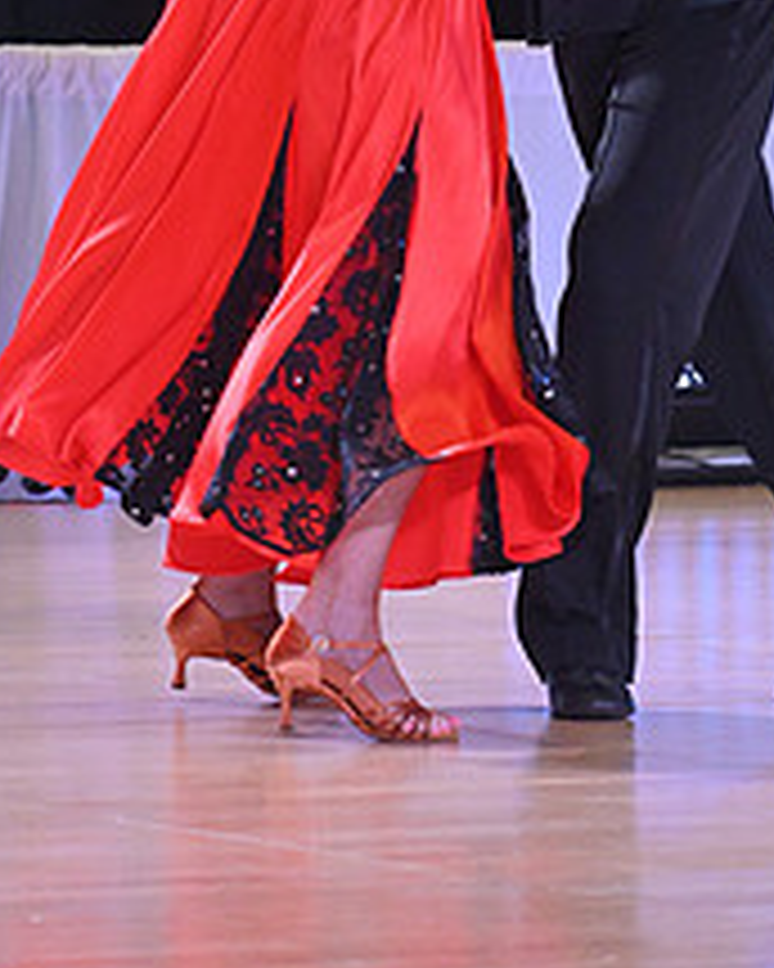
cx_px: 772
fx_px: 11225
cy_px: -221
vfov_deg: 4.9
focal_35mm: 392
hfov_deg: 3.9
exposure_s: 1/400
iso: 4000
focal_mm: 155
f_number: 5
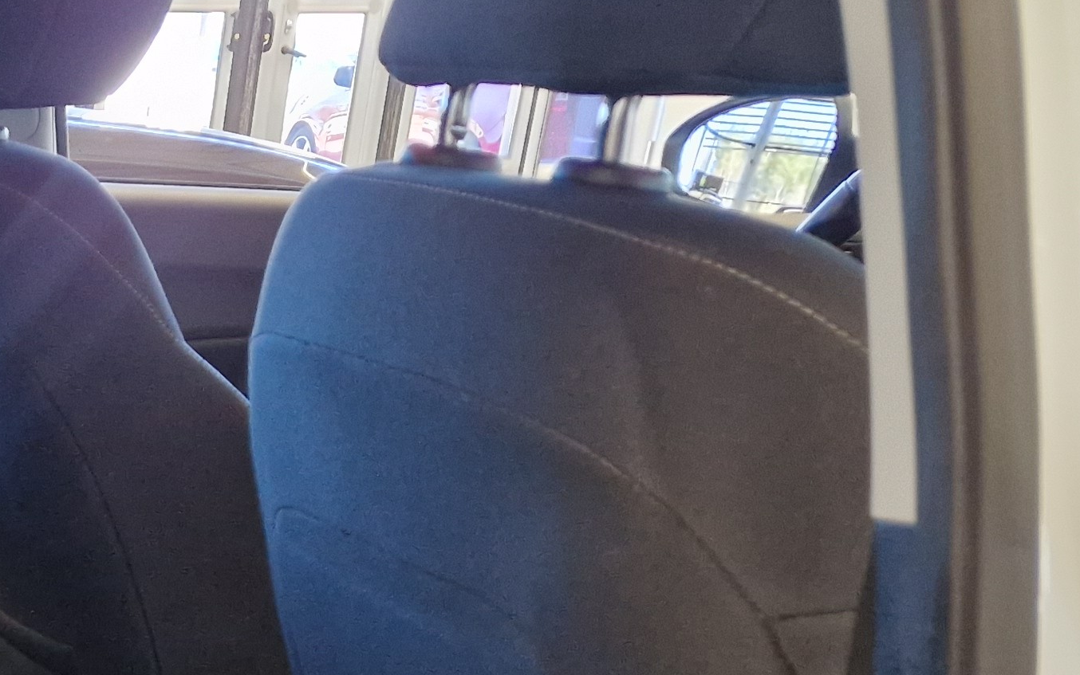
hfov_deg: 23.9
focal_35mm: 72
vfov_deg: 16.9
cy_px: 920
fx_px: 2120
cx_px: -440
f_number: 1.8
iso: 500
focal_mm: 5.4
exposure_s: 1/100
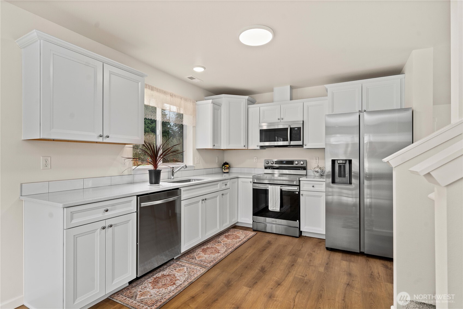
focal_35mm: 17
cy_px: 154
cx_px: 232
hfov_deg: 93.3
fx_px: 219
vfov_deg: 70.4
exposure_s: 1/20
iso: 1000
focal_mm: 17
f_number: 6.7
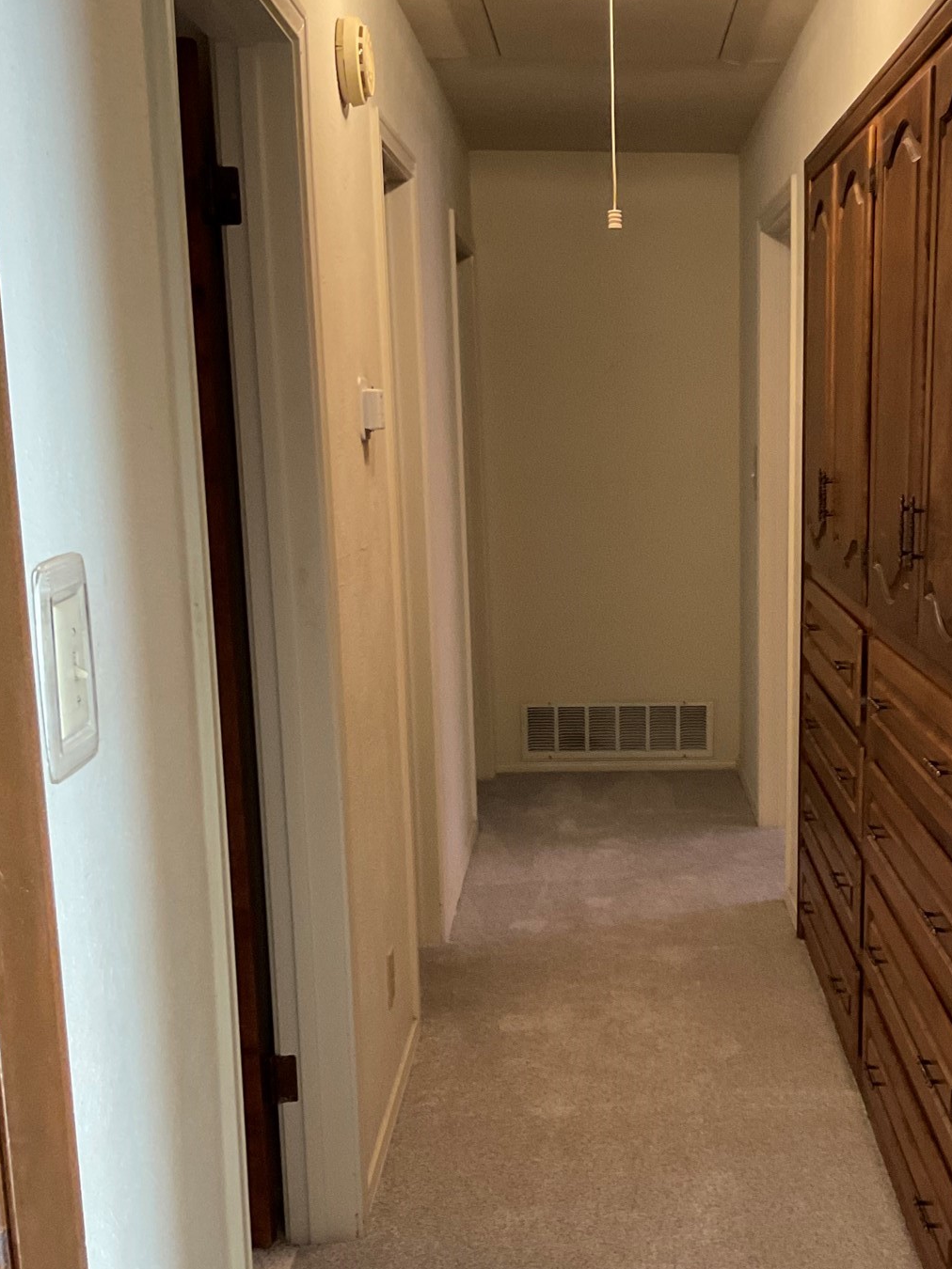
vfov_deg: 42.8
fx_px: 1614
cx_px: 717
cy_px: 734
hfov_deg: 32.2
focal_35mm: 44
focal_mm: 3
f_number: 1.8
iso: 250
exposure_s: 1/40
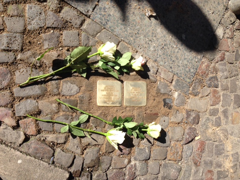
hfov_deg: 55.4
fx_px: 229
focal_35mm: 33
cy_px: 90
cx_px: 120
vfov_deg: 42.9
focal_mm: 4.12
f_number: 2.4
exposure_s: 1/1022
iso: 50
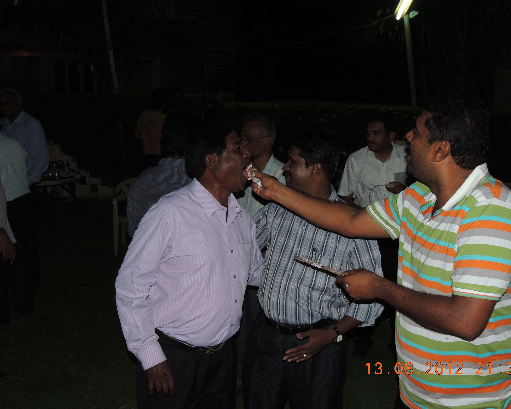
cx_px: 275
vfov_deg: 35.7
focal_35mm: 42
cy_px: 205
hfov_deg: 43.8
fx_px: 635
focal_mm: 7.1
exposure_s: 1/30
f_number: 3.3
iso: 200
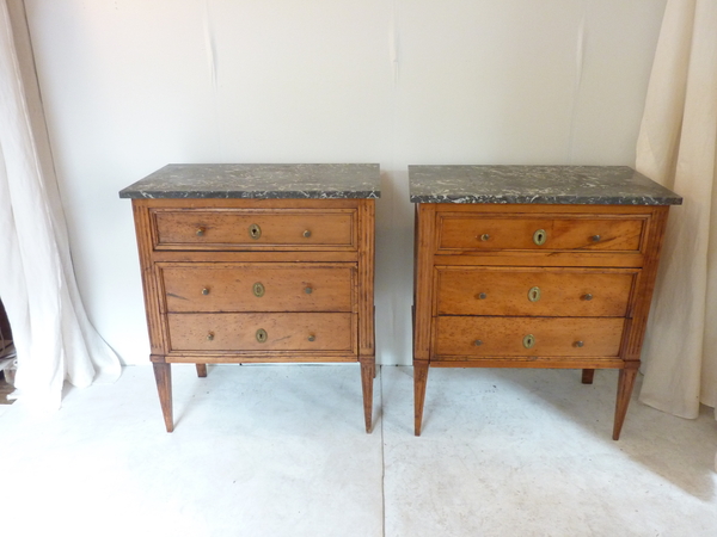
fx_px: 601
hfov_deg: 61.7
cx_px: 358
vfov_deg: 48.2
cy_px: 268
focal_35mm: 29
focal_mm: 4.7
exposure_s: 1/30
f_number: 3.4
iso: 400
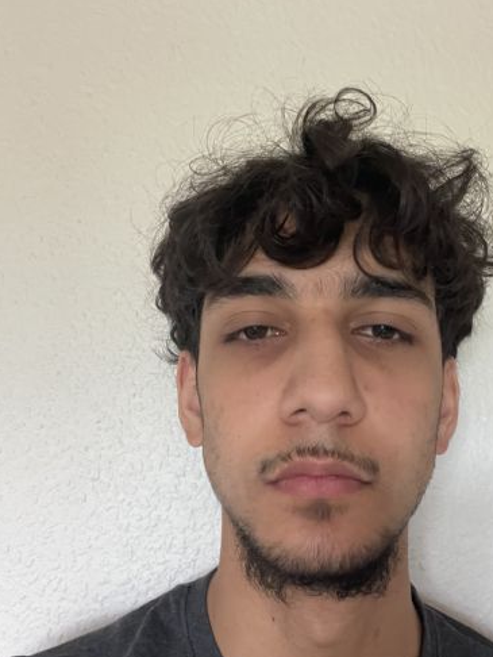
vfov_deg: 50.0
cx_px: 297
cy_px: 369
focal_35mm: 37
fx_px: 702
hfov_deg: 38.5
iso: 500
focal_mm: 2.71
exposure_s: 1/30
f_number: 2.2
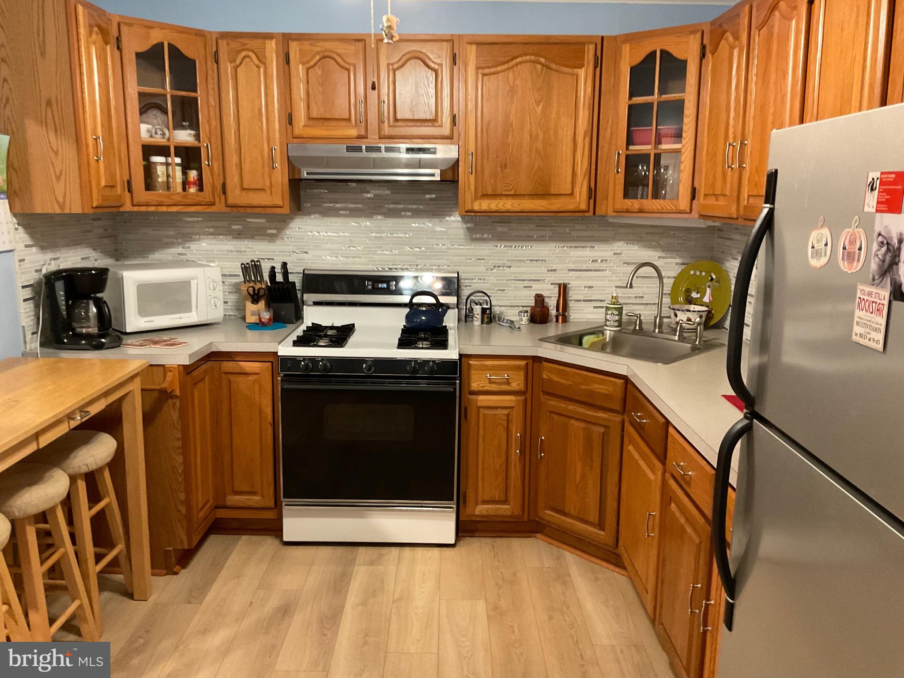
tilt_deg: -11.1
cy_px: 339
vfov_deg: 48.2
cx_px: 452
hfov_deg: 61.7
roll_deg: +0.4
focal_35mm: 29
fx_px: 757
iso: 250
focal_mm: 3
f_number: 1.8
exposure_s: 1/30
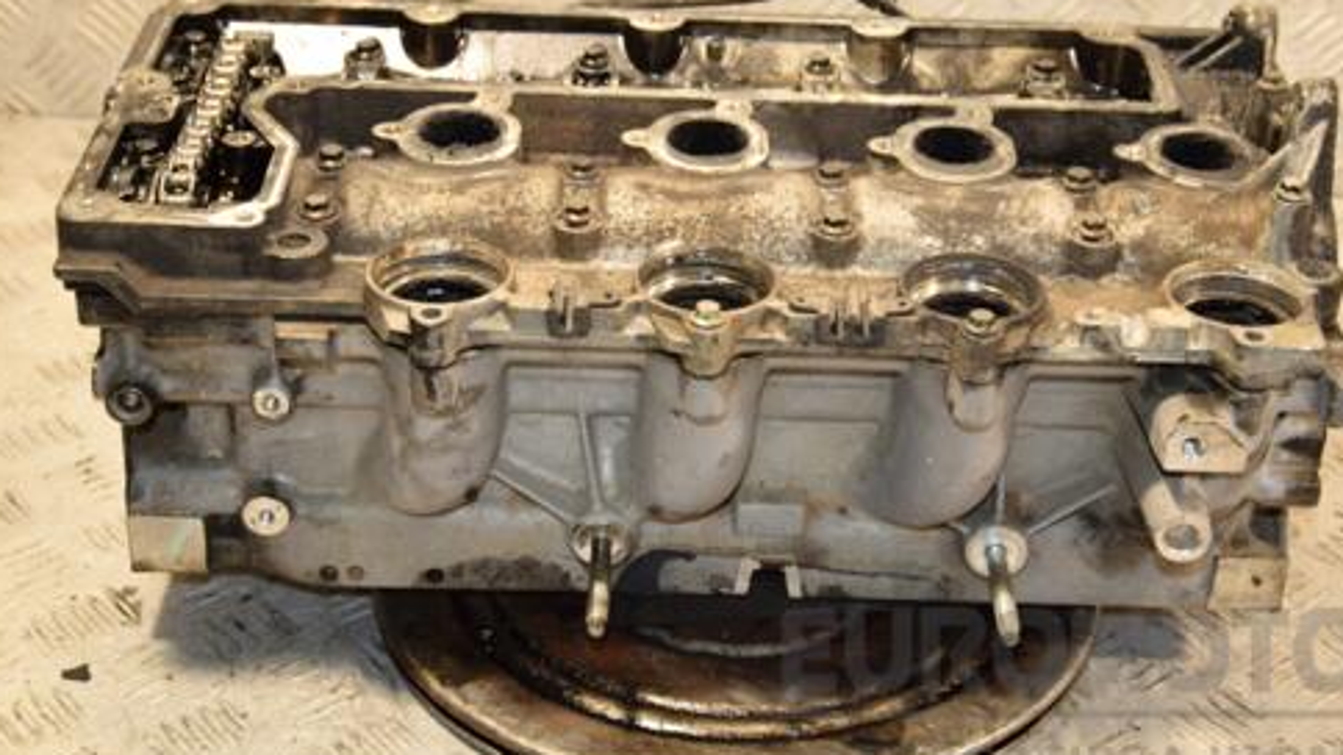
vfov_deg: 16.3
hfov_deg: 28.6
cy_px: 280
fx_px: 2635
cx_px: 730
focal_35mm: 74
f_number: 5
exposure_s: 1/125
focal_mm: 38
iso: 800
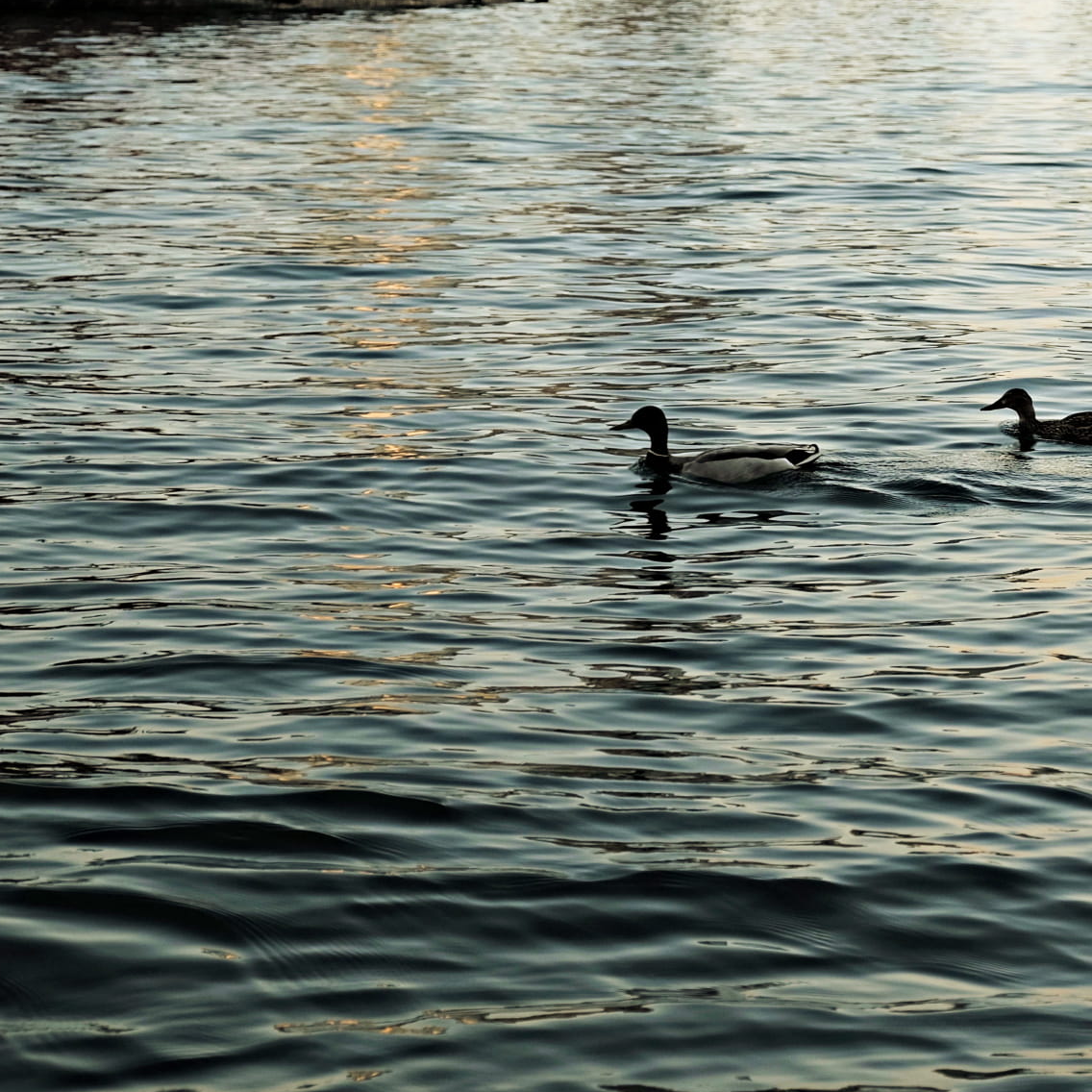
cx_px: 1013
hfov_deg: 18.7
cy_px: 421
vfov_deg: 19.1
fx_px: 3248
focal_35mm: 91
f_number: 4.5
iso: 200
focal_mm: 37.4
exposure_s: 1/180
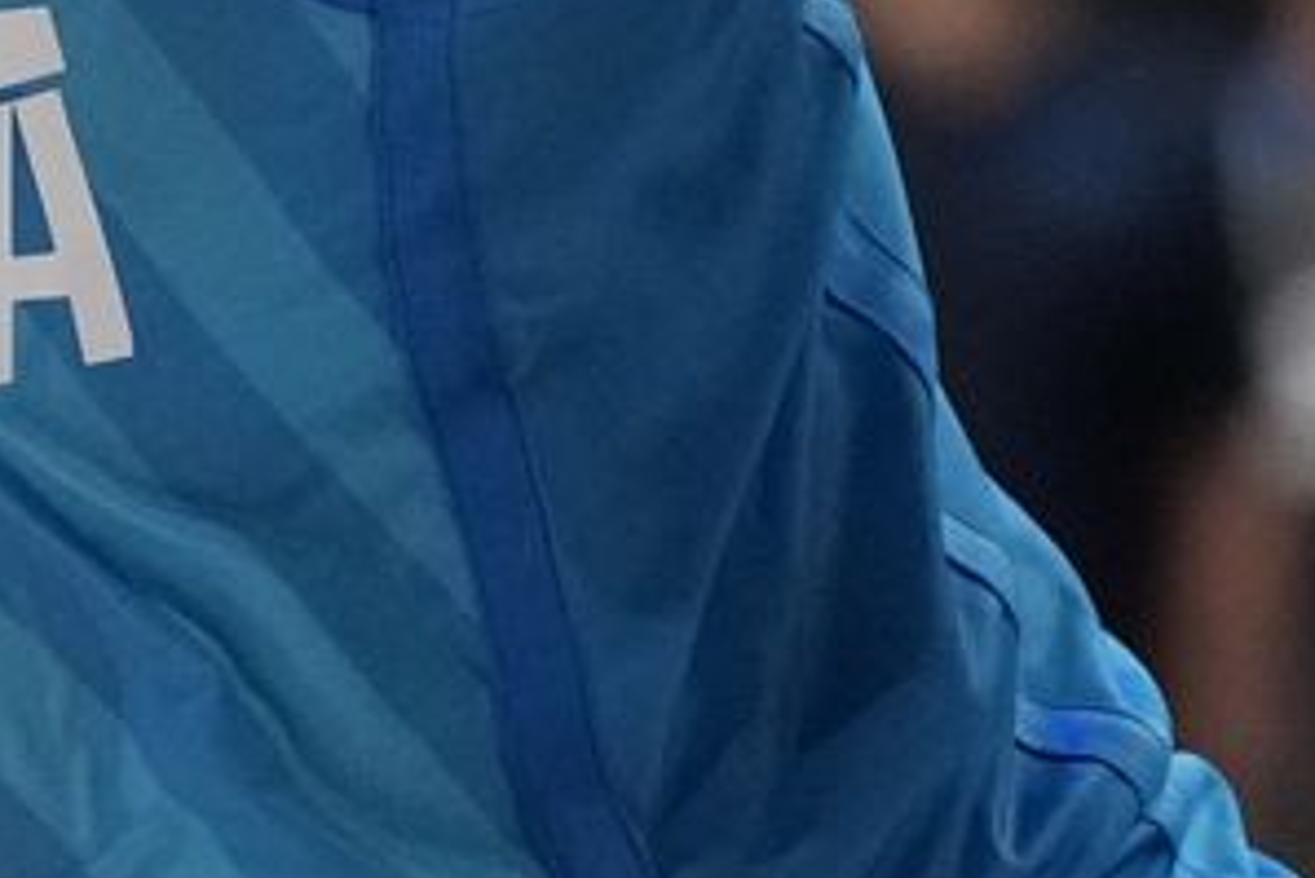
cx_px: -715
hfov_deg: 2.9
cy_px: -858
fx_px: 25836
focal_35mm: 707
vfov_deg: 1.9
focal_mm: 103
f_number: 2.8
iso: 4000
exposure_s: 1/3200
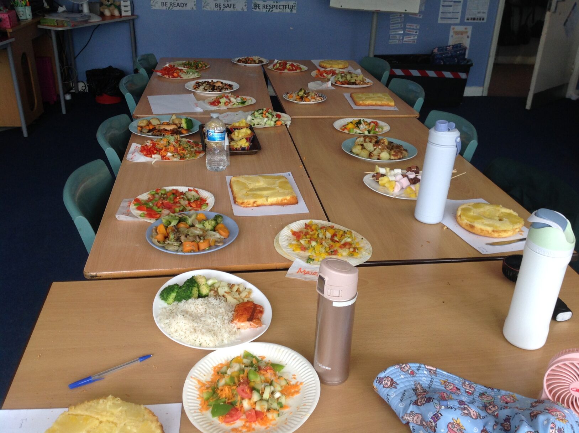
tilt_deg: -26.0
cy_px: 216
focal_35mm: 35
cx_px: 290
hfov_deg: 52.7
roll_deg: -1.9
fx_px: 585
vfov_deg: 40.6
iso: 80
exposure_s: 1/60
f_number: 2.4
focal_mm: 4.28
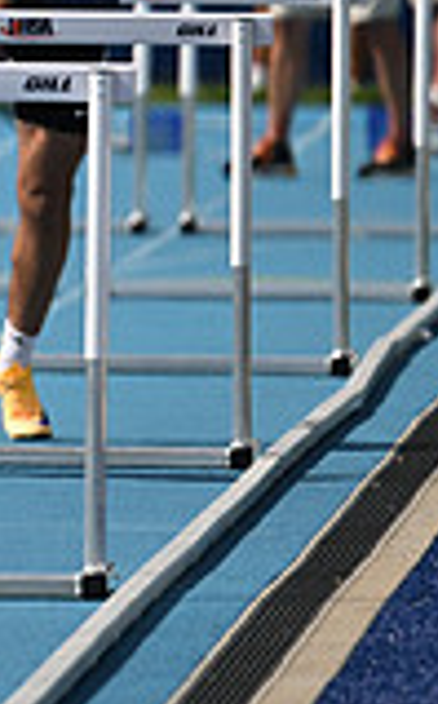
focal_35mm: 1487
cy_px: -122
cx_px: -779
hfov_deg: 0.9
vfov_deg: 1.4
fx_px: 28478
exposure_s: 1/2500
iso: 250
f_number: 4.5
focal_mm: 400
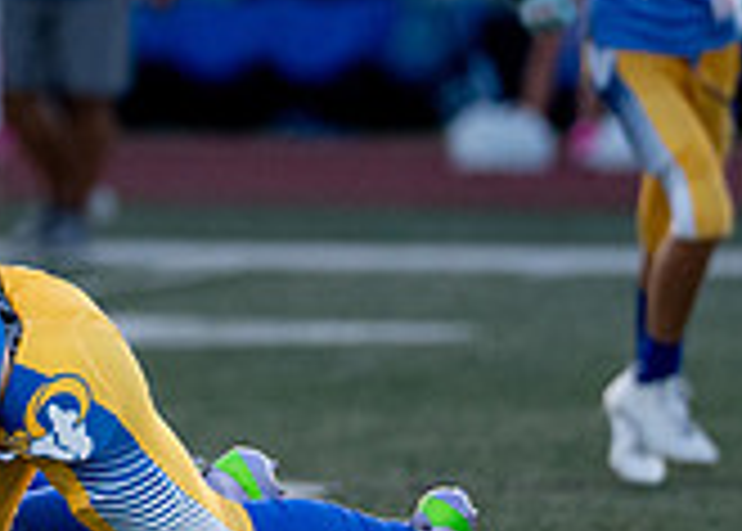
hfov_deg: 2.3
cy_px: 145
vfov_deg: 1.6
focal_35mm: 879
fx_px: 18531
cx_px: -76
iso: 1250
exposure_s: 1/2000
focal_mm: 200
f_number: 2.8
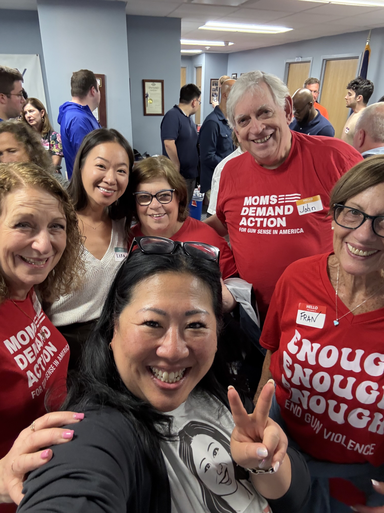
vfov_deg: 73.9
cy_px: 256
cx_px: 192
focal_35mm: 23
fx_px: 340
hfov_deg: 58.9
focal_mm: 2.69
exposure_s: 1/40
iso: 200
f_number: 1.9
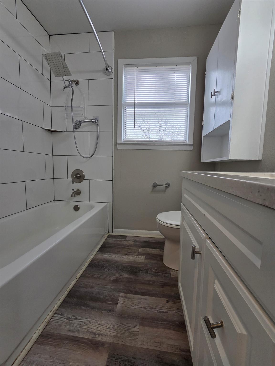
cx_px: 138
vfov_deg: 106.2
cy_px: 183
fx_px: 138
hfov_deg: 89.9
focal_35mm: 13
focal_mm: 2.2
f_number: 2.2
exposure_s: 1/120
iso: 80
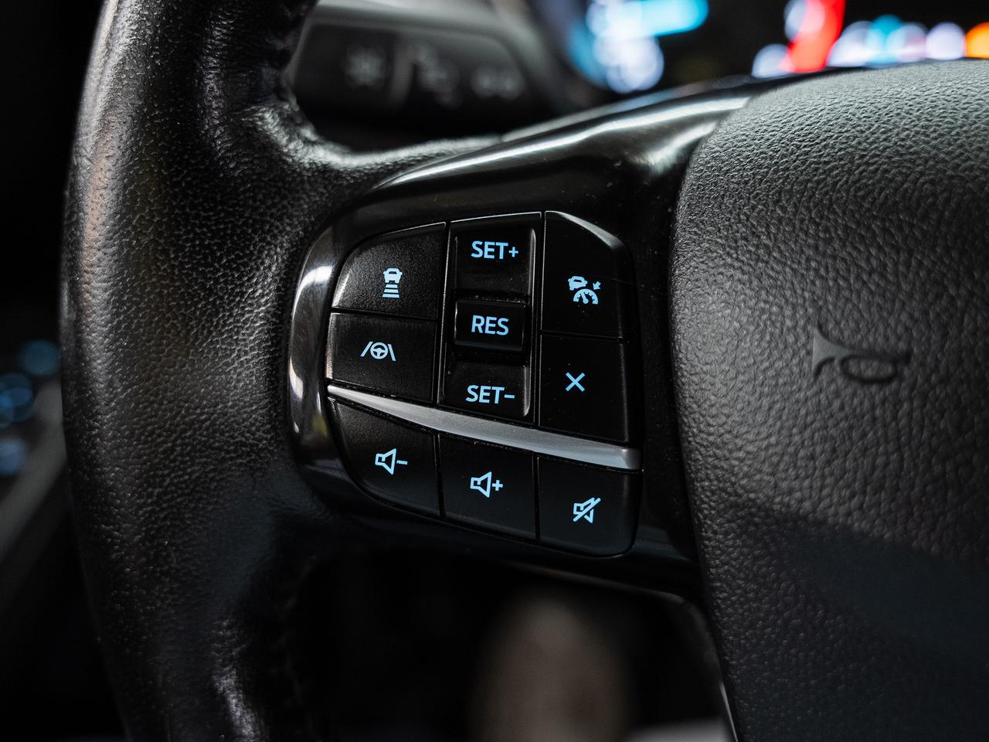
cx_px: 494
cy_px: 332
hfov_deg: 52.9
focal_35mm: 35
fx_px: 994
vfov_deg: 40.9
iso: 800
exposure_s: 1/30
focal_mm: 29.1
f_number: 3.5
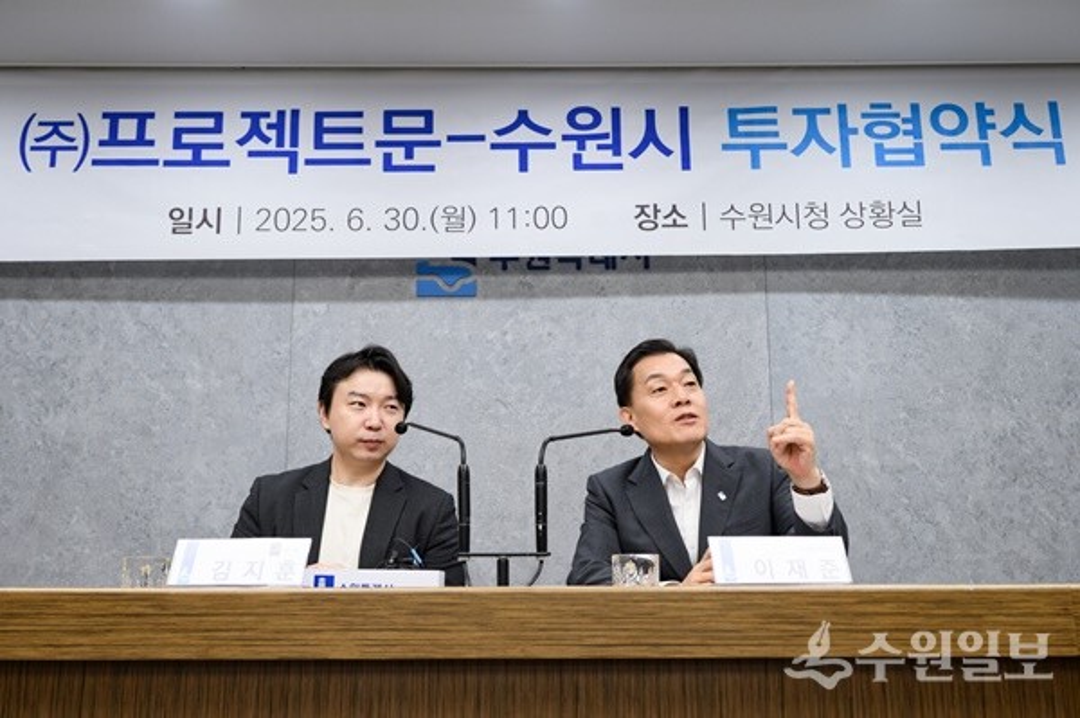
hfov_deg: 59.5
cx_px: 540
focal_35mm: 32
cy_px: 359
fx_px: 944
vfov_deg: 41.6
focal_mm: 31.5
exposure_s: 1/200
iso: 1000
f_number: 5
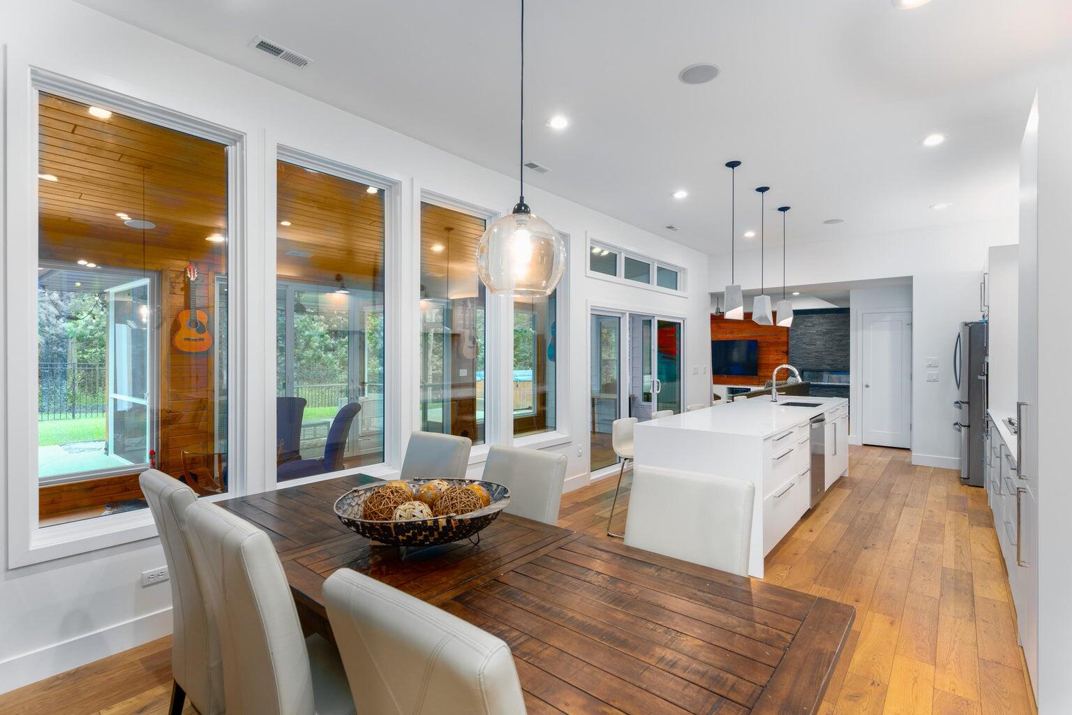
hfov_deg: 93.3
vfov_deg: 70.4
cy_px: 358
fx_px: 506
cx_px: 536
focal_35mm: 17
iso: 400
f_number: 5.6
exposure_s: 1/40
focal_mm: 17
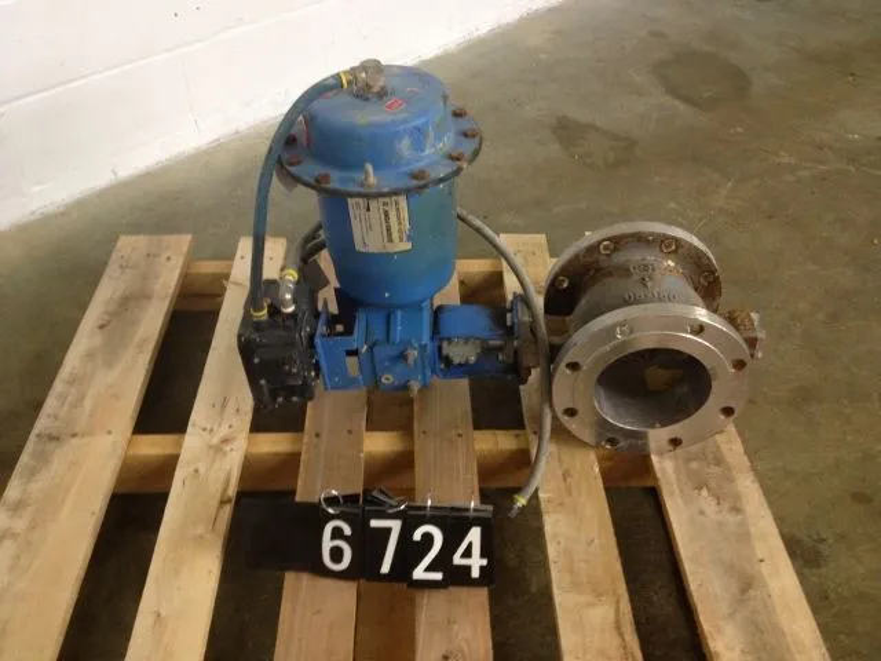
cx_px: 440
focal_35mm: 35
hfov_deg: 52.6
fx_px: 891
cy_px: 330
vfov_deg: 40.7
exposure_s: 1/20
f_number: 2.4
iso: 250
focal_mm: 4.28
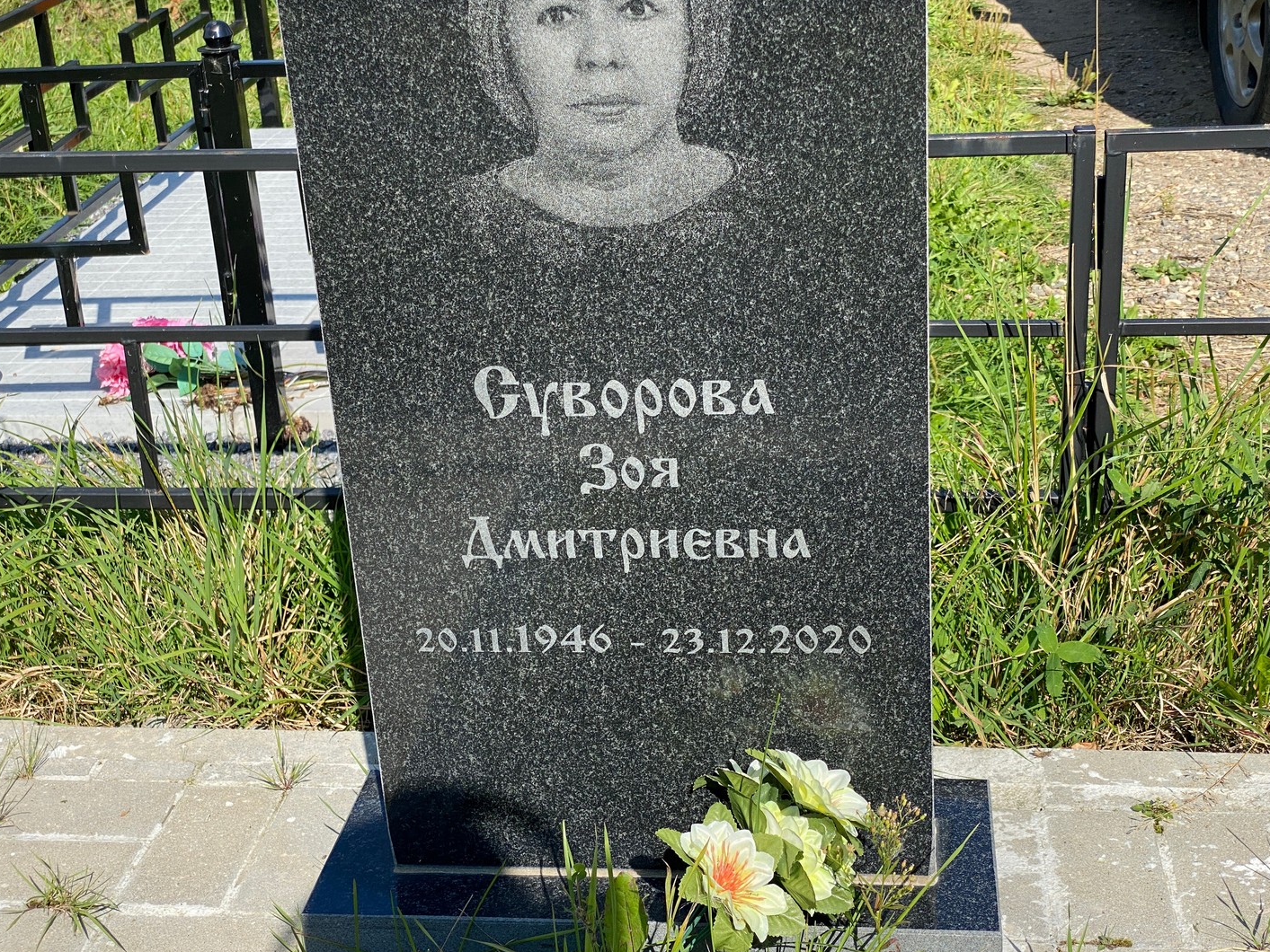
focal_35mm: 53
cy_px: 470
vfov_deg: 27.5
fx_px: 1945
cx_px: 635
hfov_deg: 36.2
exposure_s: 1/1170
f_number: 2
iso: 20
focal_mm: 6
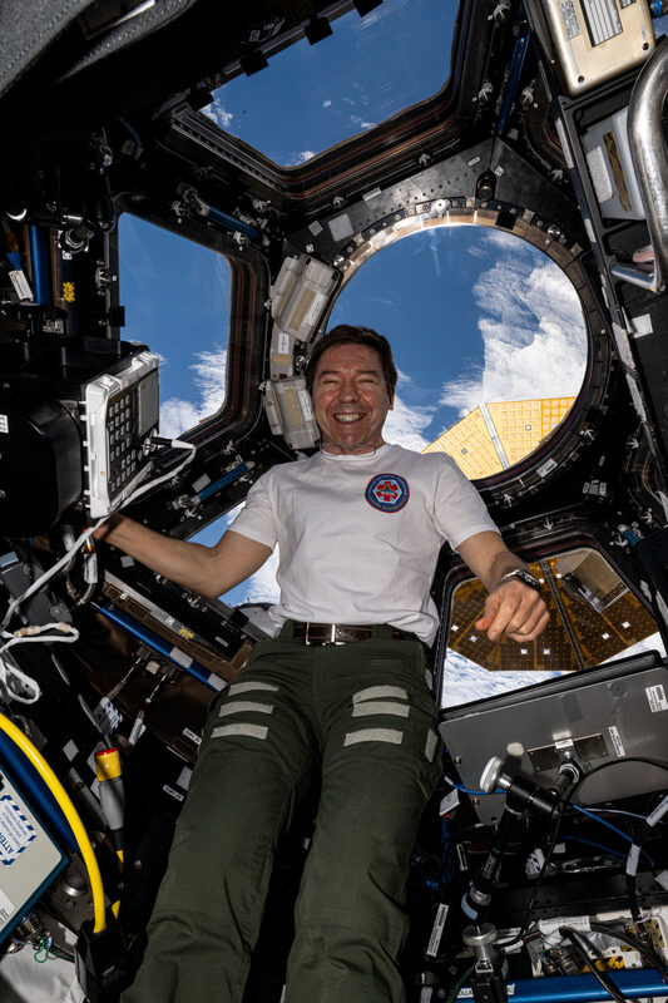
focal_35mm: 24
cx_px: 334
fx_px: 668
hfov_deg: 53.1
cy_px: 502
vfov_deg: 73.8
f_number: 22
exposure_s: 1/160
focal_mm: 24
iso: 400
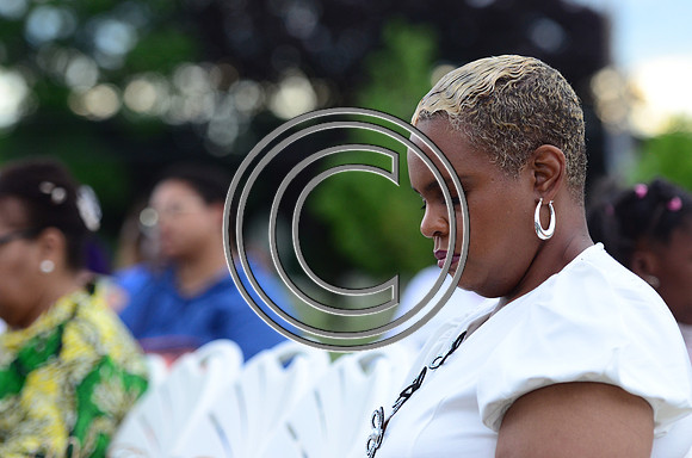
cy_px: 229
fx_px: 3222
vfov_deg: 8.1
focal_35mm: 168
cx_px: 346
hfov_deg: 12.3
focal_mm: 112
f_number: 2.8
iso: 800
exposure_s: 1/800
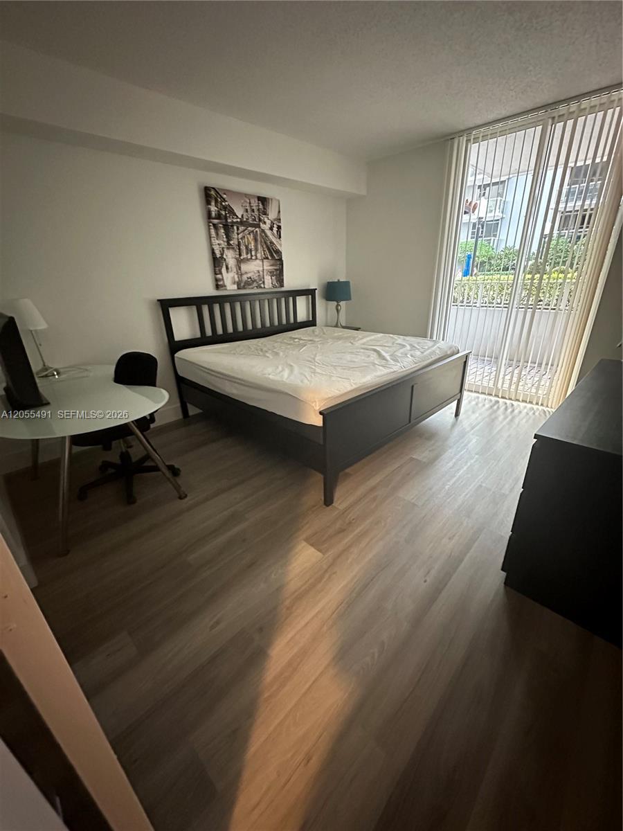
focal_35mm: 14
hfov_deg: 85.7
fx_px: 336
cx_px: 312
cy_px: 416
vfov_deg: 102.1
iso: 1250
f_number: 2.2
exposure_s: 1/40
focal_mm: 2.22
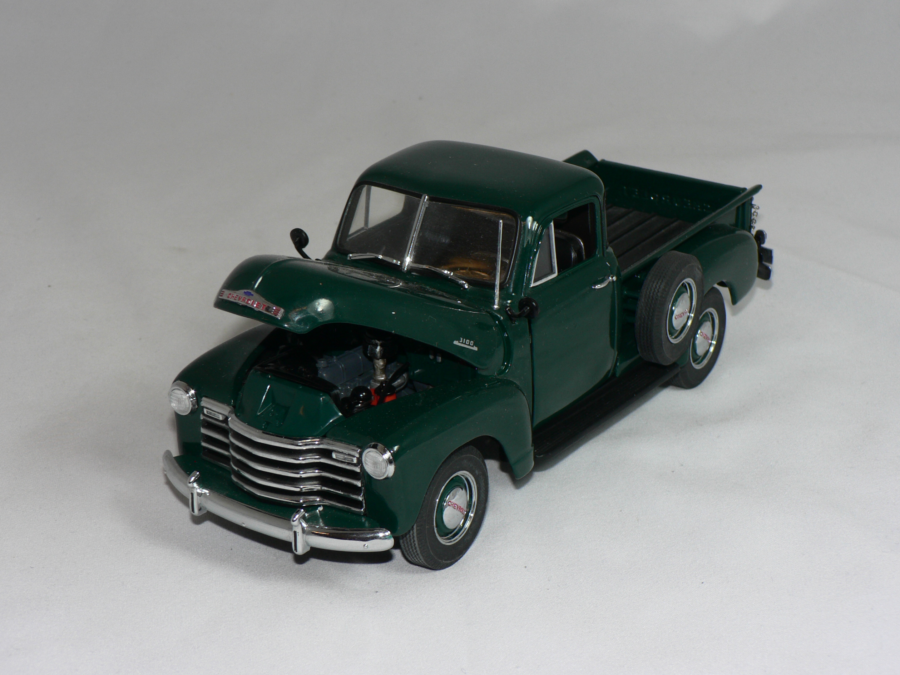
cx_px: 446
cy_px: 333
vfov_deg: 24.0
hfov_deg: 31.7
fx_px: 1586
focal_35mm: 61
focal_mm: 10.1
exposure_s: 1/60
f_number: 4
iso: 80
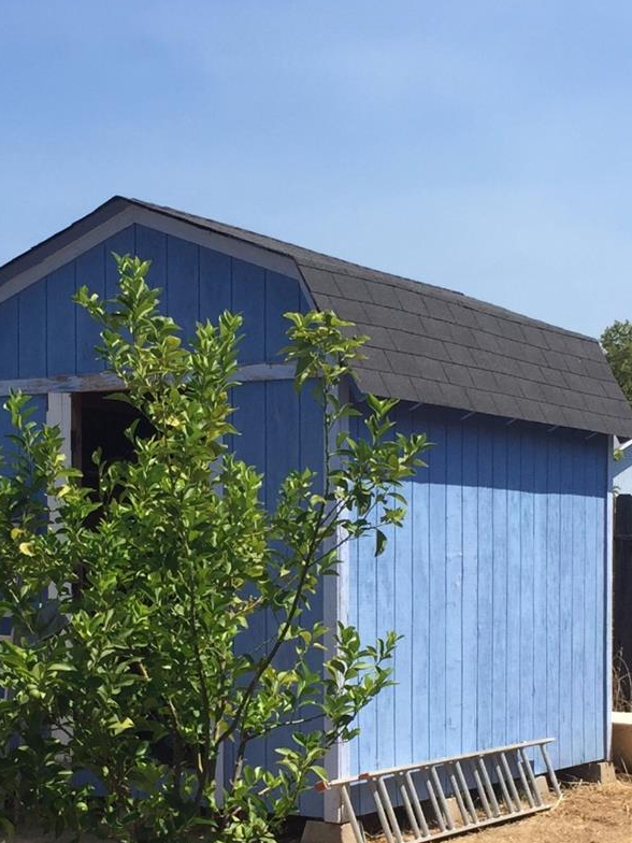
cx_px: 200
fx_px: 1801
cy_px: 687
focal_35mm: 74
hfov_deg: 19.8
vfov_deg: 25.8
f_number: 2.2
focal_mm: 4.15
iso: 32
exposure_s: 1/1647
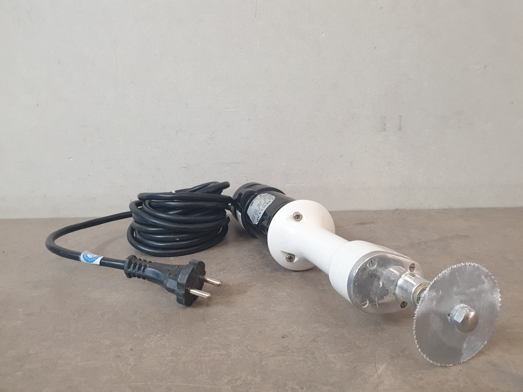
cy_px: 196
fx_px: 393
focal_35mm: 26
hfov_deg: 67.3
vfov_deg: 53.1
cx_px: 262
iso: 400
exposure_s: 1/50
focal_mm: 4.3
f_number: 2.4
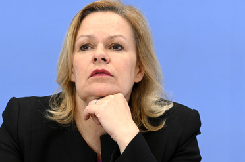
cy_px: 87
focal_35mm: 148
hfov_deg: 13.9
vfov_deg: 9.2
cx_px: 100
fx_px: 1006
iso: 3200
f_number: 5.6
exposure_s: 1/500
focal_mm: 122
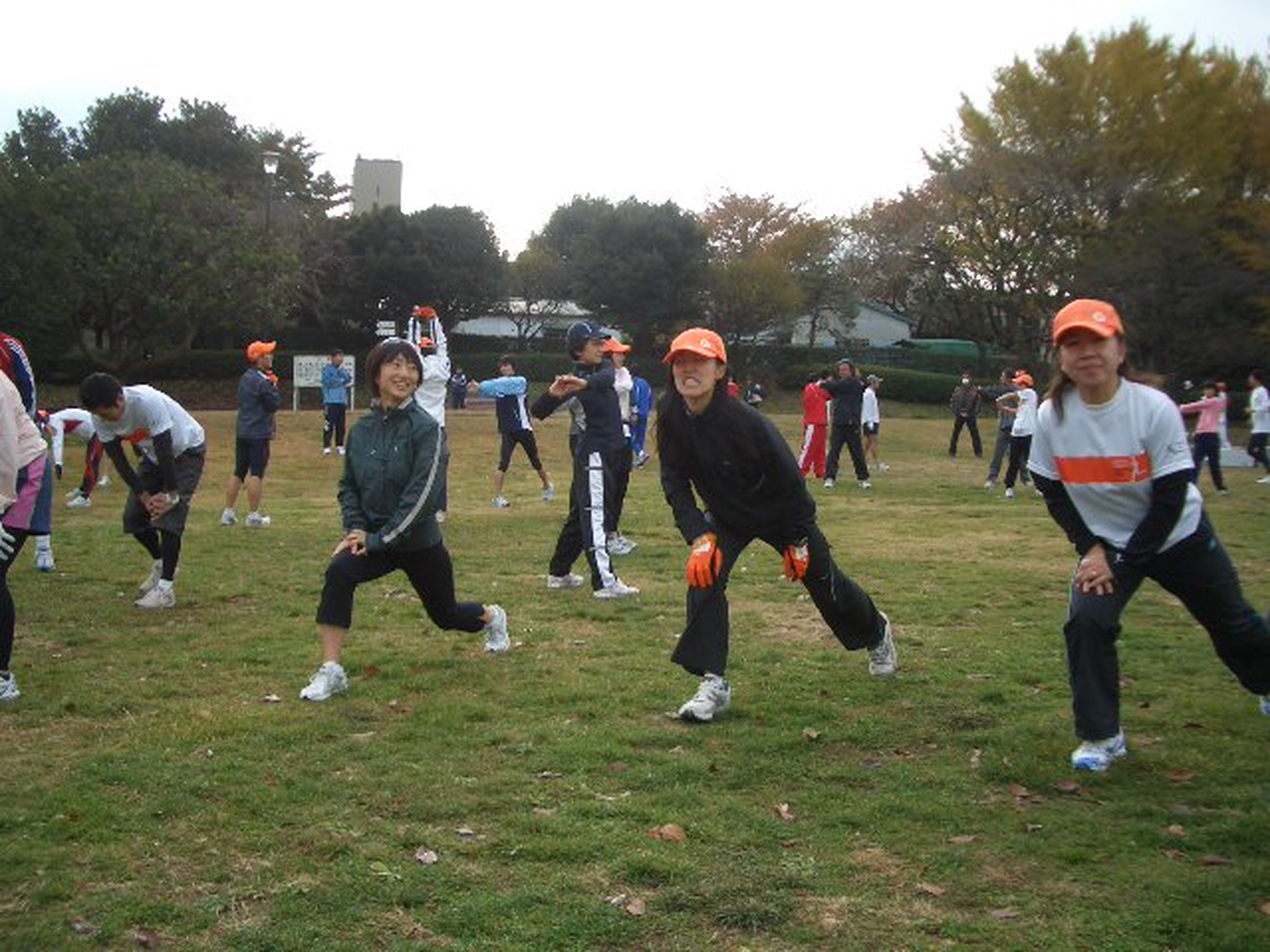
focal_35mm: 35
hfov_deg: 52.6
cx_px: 635
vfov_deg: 40.7
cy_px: 476
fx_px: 1284
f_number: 2.6
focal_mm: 5.8
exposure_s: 1/500
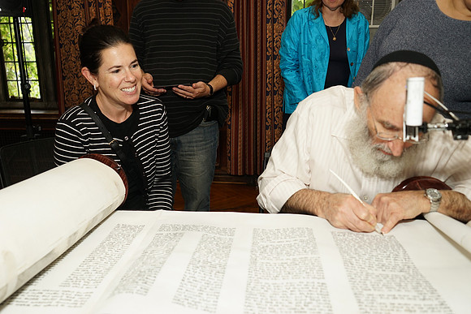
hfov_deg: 63.6
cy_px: 157
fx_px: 379
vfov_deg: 45.0
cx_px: 236
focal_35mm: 29
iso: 500
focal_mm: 29
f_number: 4.5
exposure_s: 1/80
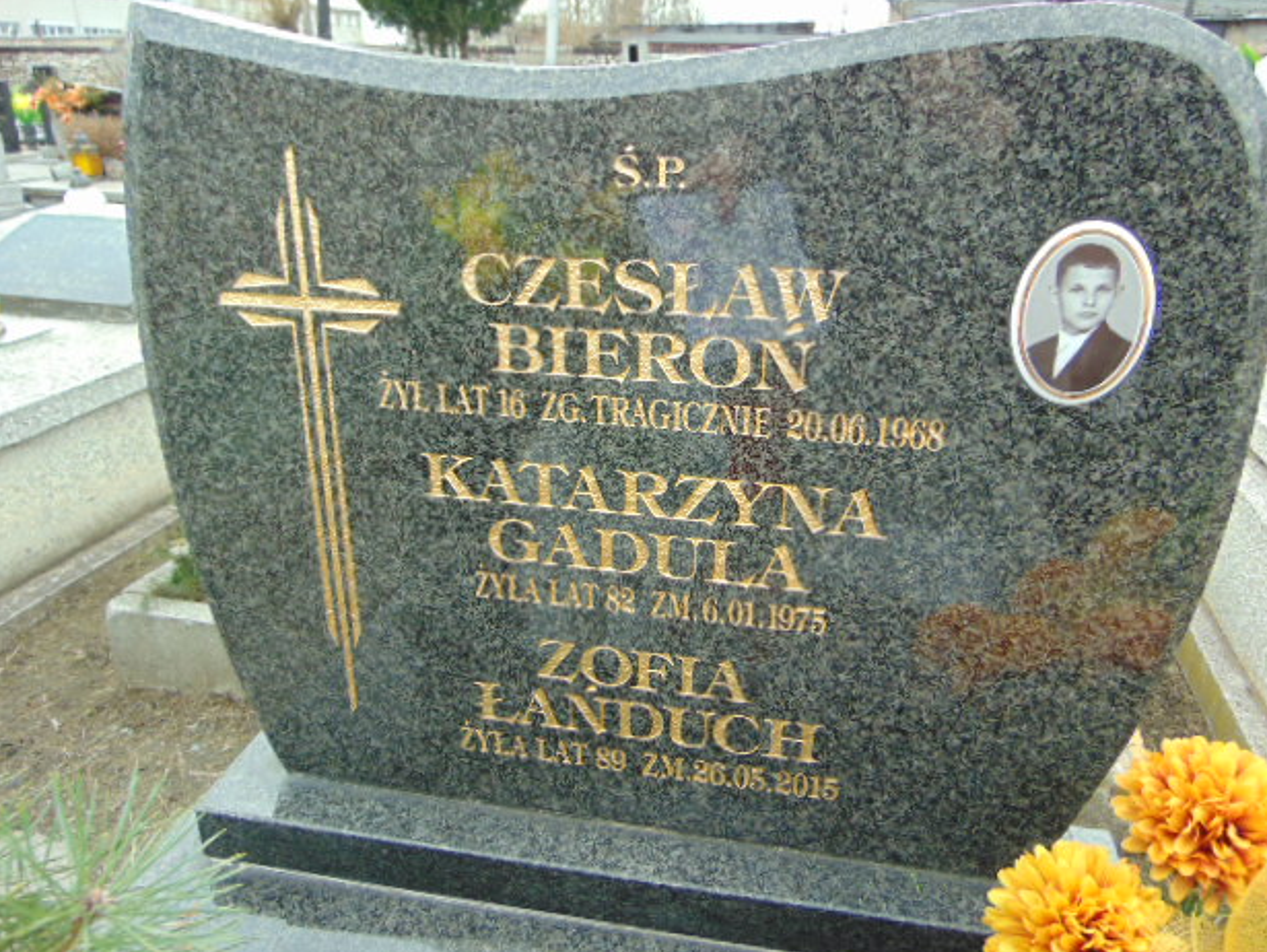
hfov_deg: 67.3
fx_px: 952
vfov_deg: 53.1
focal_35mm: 26
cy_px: 472
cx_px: 655
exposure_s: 1/125
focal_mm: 4.5
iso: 80
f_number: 3
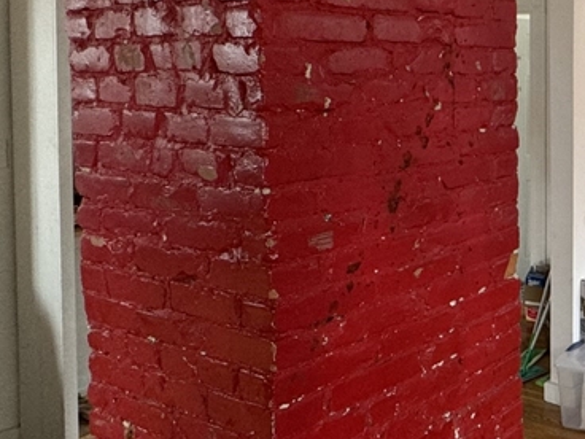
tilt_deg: -2.1
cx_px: 750
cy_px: 108
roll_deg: -0.4
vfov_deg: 36.0
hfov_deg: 34.6
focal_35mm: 39
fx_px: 659
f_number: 2.2
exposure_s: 1/60
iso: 200
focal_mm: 2.22
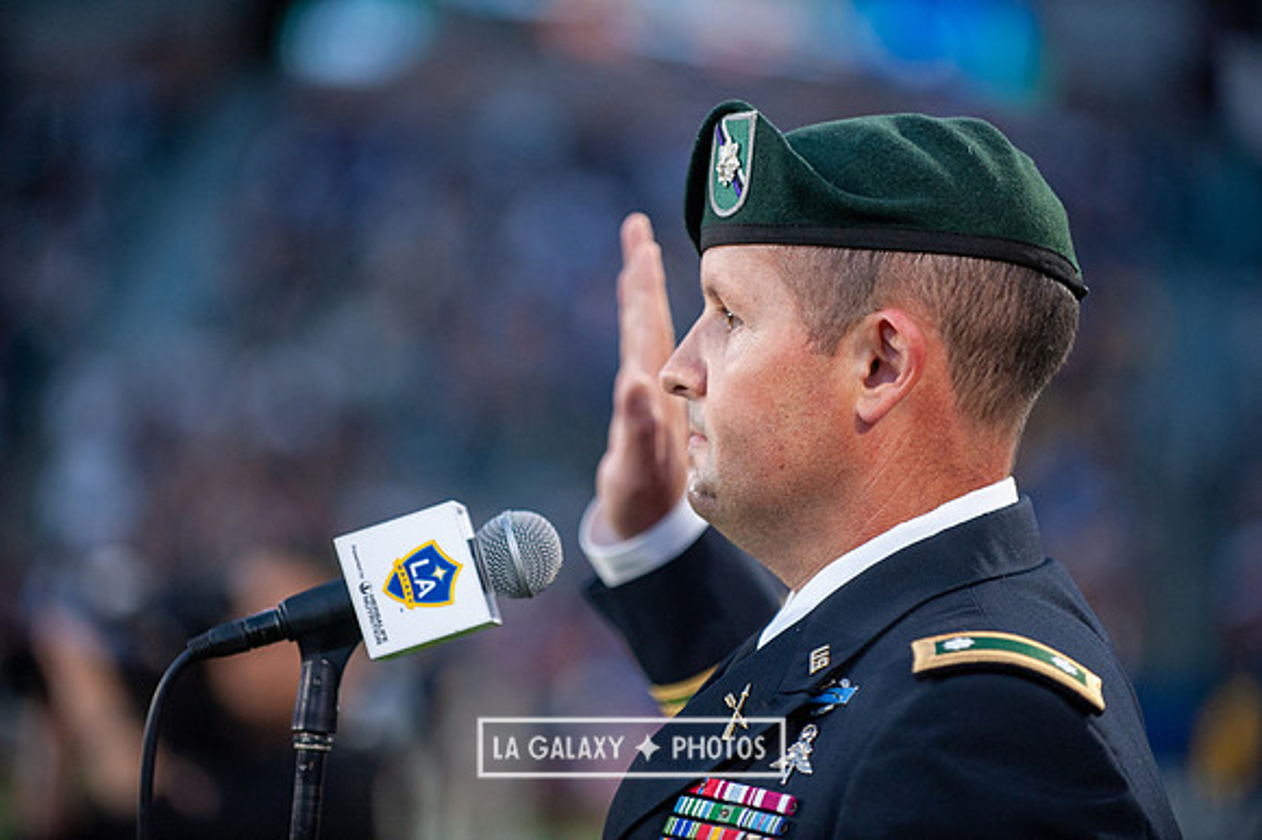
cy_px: 420
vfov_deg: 7.6
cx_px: 631
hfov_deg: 11.4
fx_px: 6306
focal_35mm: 180
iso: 1600
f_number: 2.8
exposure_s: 1/1000
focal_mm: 180
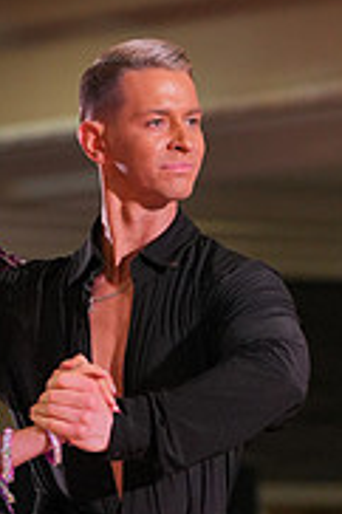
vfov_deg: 5.8
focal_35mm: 354
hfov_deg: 3.9
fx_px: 5054
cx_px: -52
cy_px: 661
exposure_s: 1/400
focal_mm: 111
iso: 1600
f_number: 4
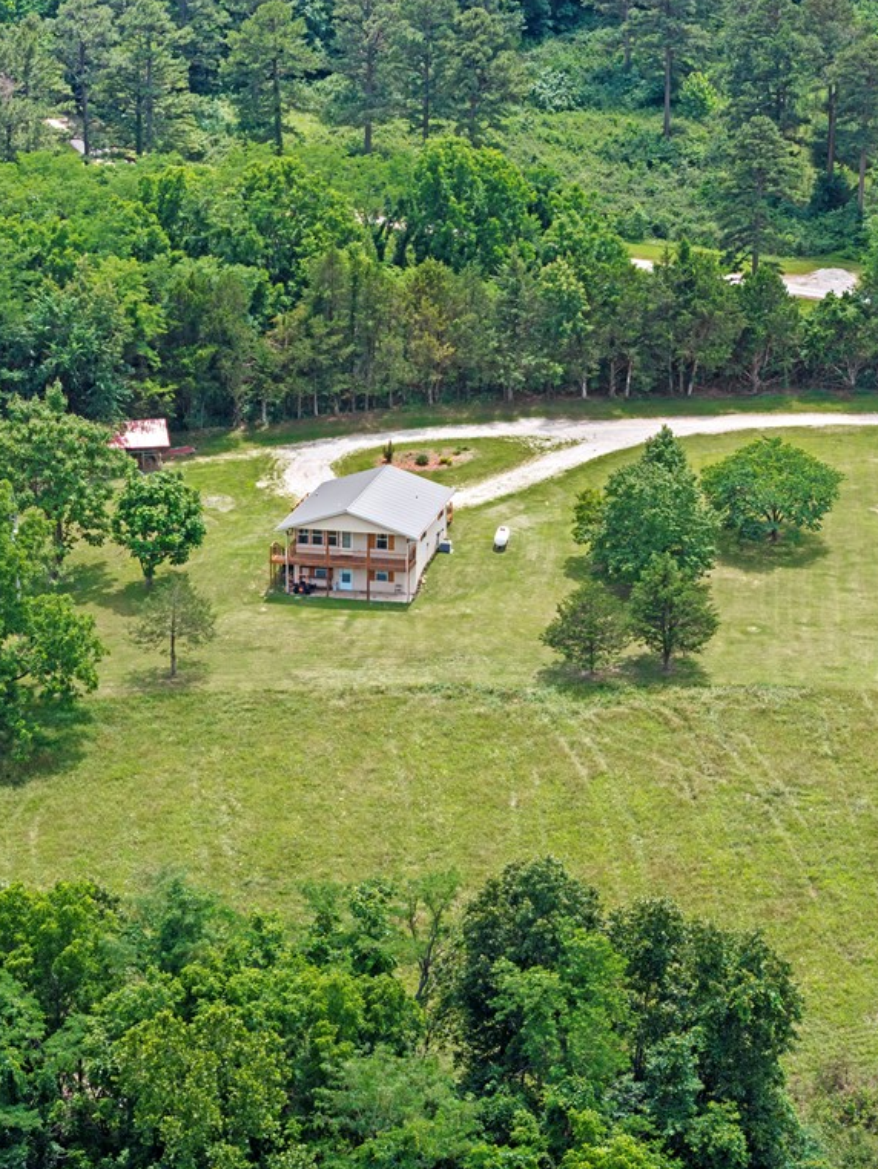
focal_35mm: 94
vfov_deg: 20.9
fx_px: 3177
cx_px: 284
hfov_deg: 15.7
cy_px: 584
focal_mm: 19.35
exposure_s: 1/640
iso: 100
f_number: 2.8
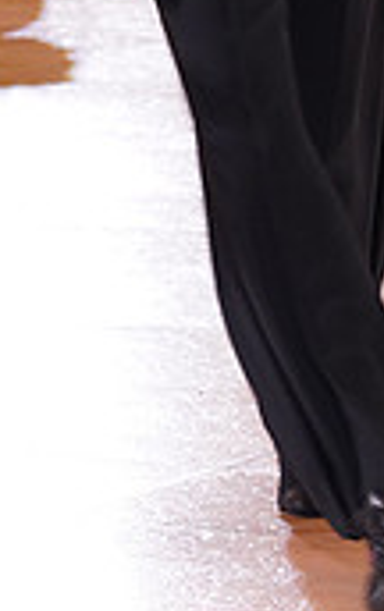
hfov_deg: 4.5
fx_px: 4923
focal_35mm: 295
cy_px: -188
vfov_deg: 7.0
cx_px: -34
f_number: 5.6
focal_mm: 86
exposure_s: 1/160
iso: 1600
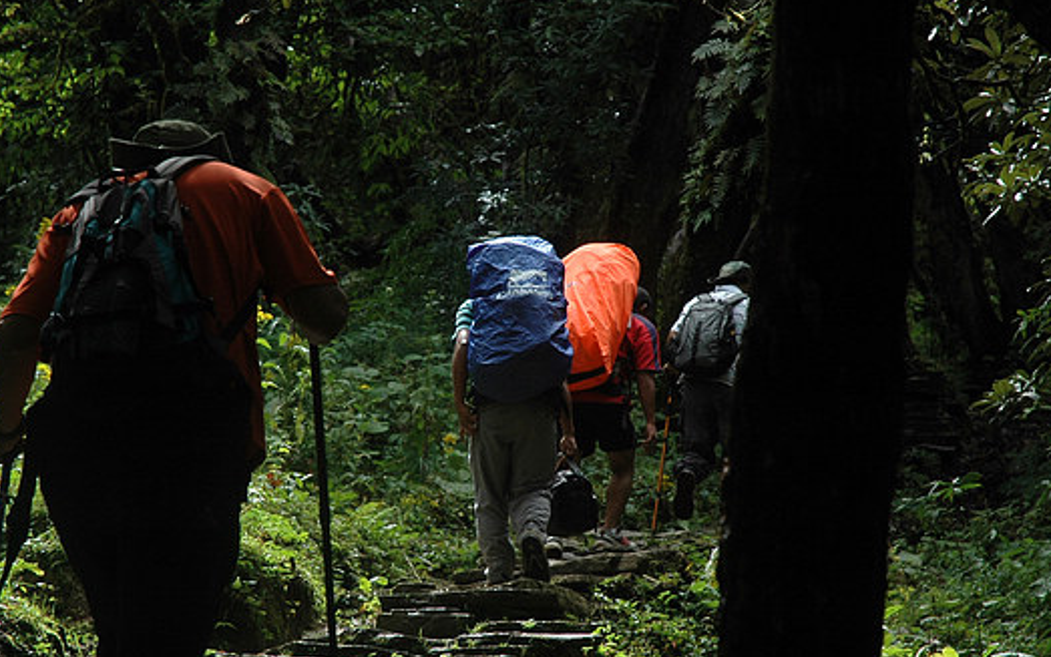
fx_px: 4096
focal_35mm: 143
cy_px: 328
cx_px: 482
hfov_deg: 14.6
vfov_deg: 9.2
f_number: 7.1
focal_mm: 70
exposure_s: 1/250
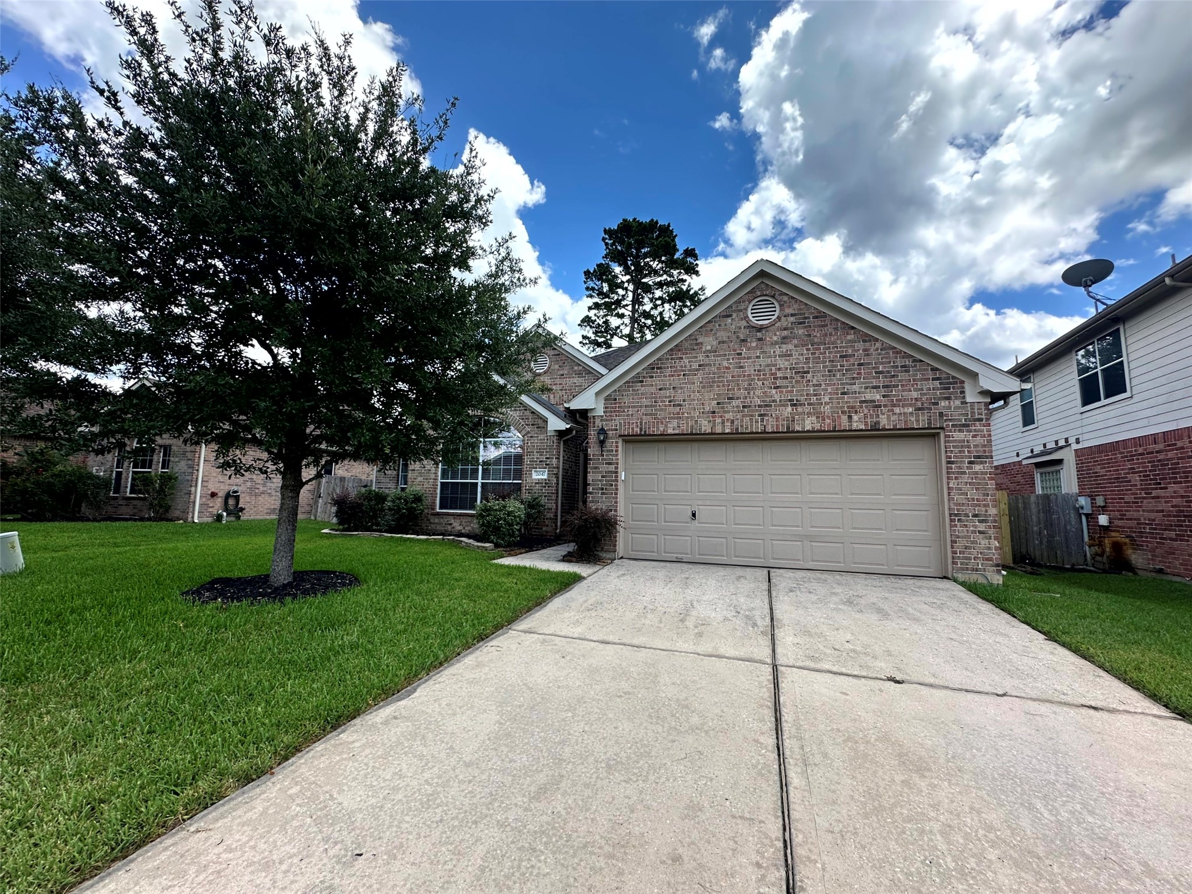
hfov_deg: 102.1
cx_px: 596
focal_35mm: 14
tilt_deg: +7.0
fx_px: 482
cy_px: 447
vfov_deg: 85.7
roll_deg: -1.6
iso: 40
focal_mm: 2.22
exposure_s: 1/537
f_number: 2.2
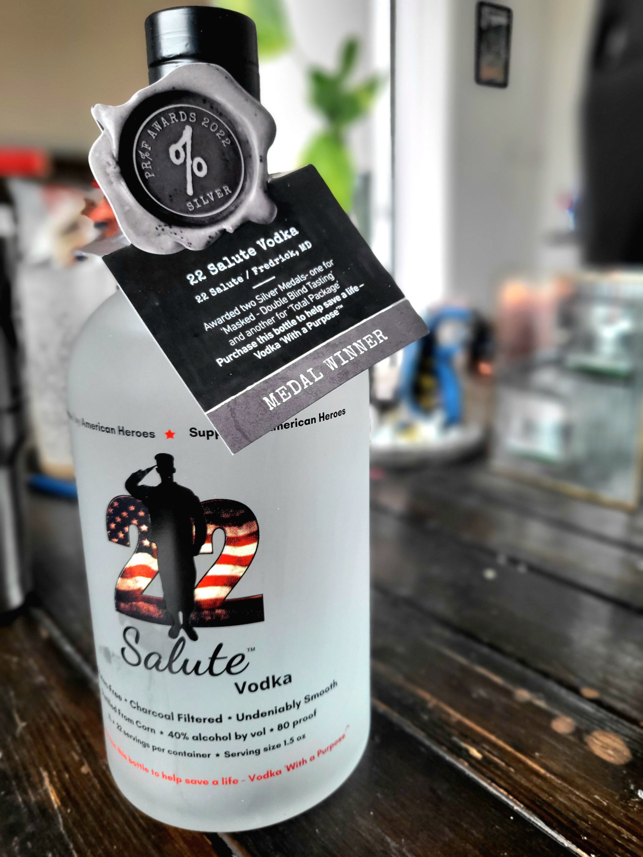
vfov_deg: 67.3
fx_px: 644
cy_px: 428
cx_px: 322
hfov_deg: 53.1
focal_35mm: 26
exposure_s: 1/120
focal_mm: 4.25
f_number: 1.8
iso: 64
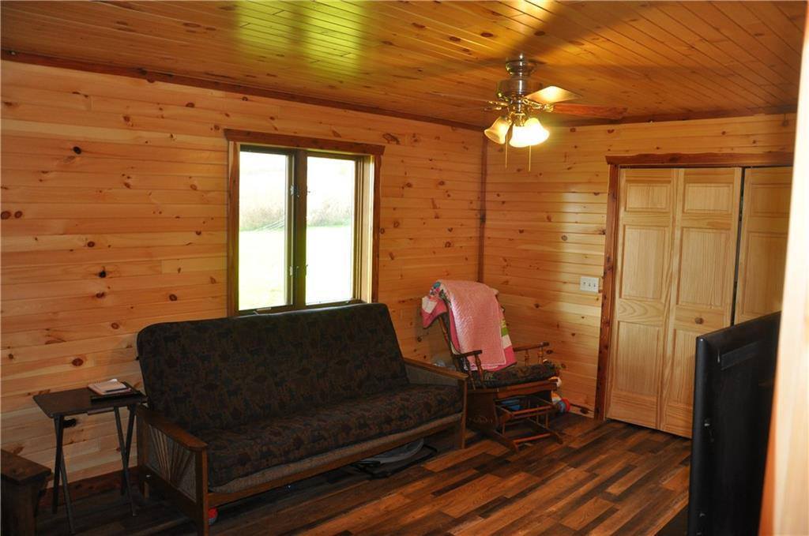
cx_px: 404
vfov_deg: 47.8
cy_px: 268
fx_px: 606
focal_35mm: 27
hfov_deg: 67.5
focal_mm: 18
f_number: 3.5
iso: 800
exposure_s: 1/80
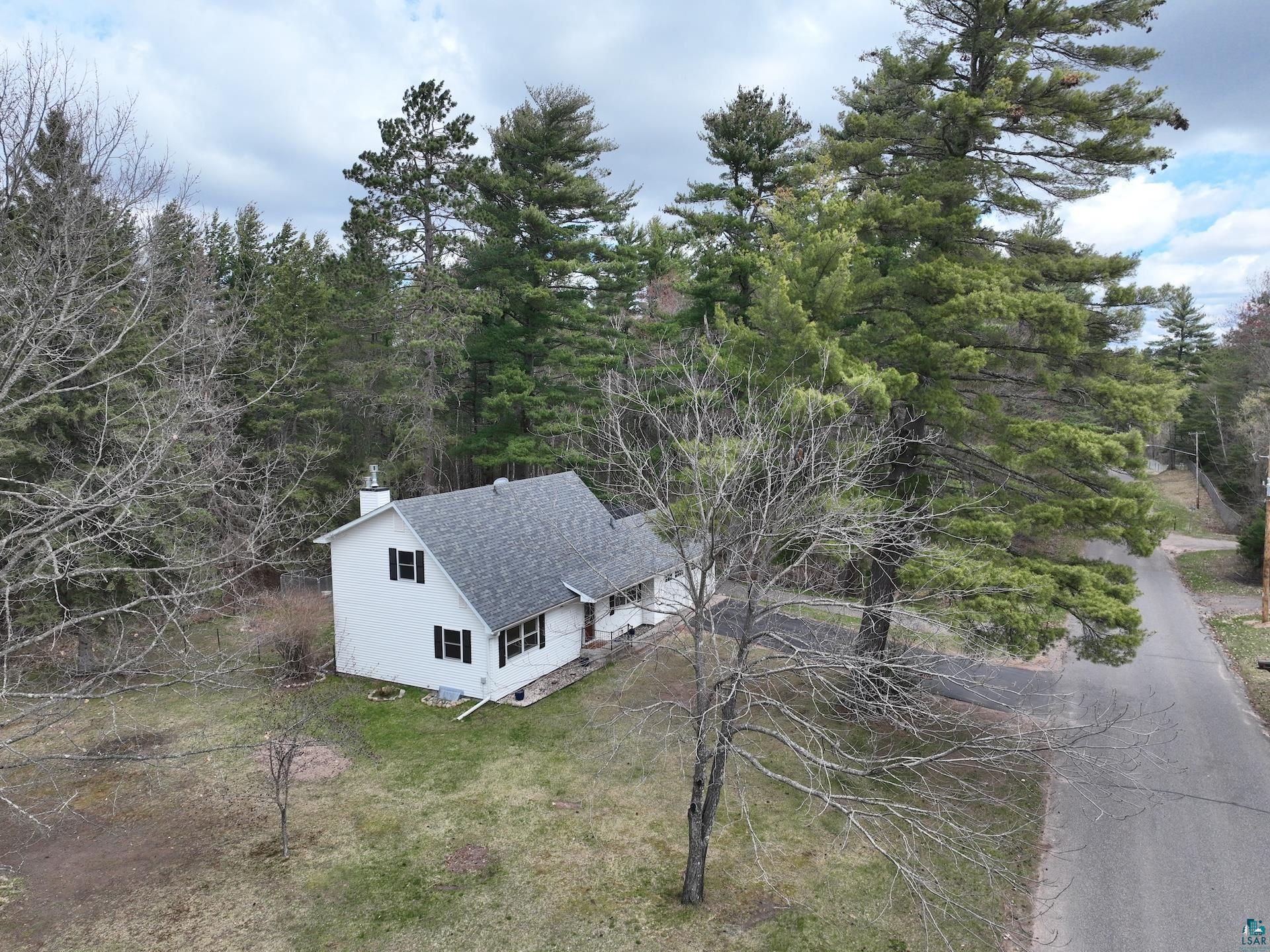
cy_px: 476
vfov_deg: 56.8
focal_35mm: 24
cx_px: 635
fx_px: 880
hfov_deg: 71.6
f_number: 2.8
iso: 300
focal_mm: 12.29
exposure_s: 1/1600
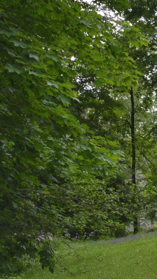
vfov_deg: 23.4
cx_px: 375
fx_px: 673
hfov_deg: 11.2
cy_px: 153
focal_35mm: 91
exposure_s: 1/125
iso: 110
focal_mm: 20
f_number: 5.6
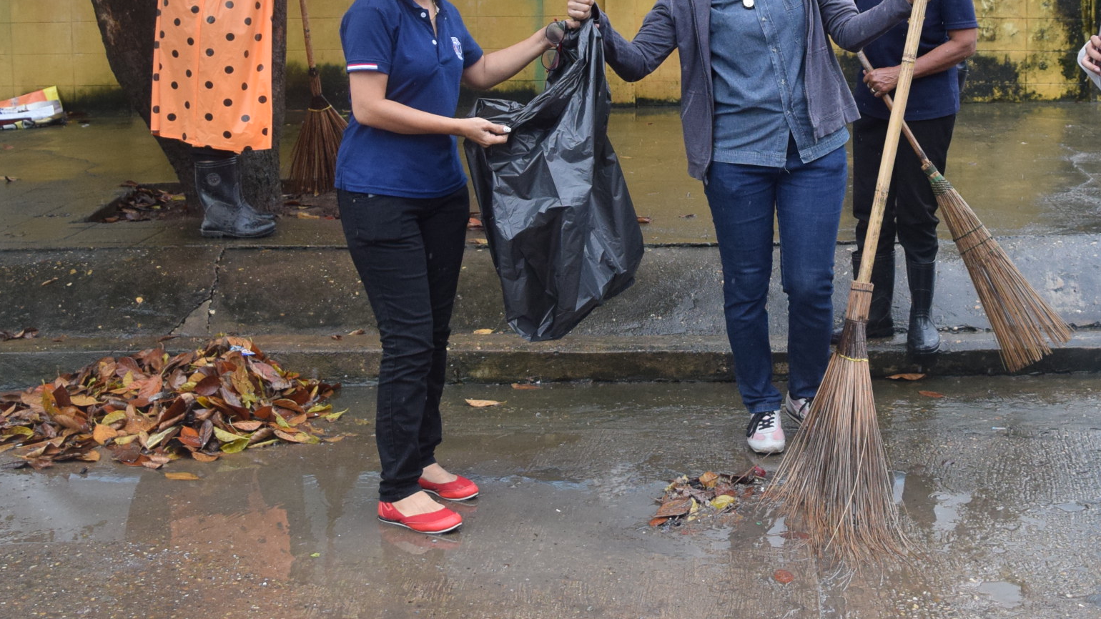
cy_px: 87
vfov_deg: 21.4
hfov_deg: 37.3
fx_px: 1606
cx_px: 765
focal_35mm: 55
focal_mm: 18
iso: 800
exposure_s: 1/1000
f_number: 3.5
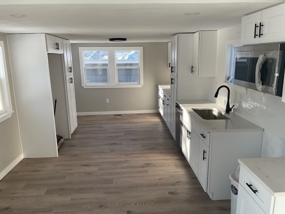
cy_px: 107
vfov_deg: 48.2
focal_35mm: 29
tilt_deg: -12.3
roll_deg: -0.6
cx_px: 142
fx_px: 239
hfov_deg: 61.7
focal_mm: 3
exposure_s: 1/120
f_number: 1.8
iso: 16
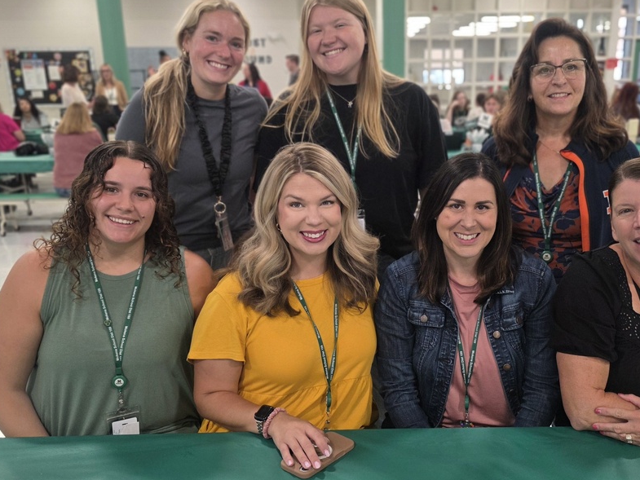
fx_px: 555
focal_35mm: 30
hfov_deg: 59.5
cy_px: 238
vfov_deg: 46.8
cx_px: 382
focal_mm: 6.3
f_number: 1.7
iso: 160
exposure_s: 1/120
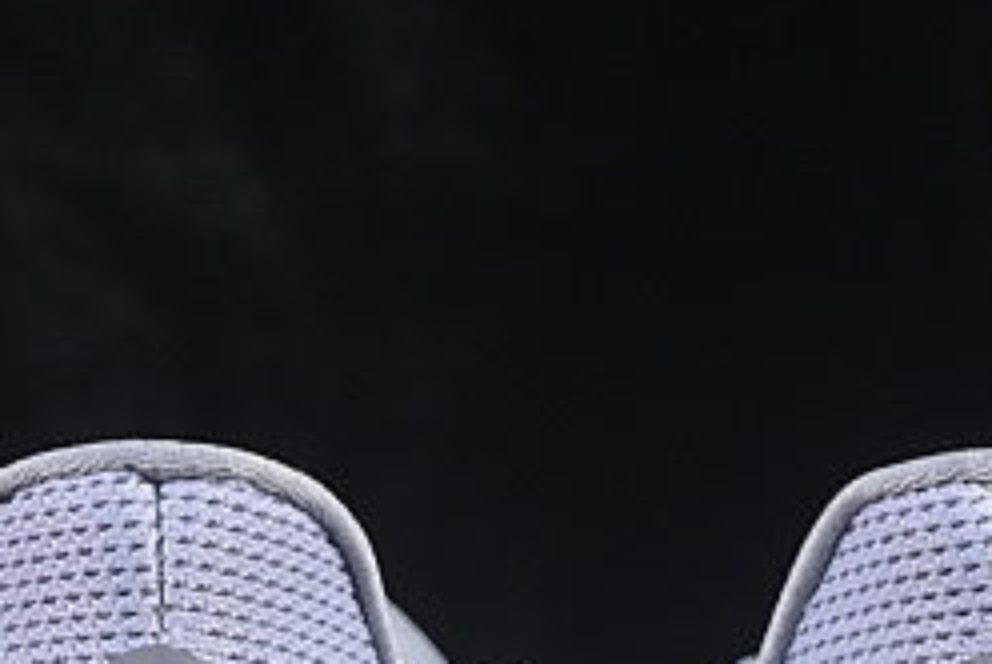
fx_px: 8994
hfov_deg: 6.3
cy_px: 784
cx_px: 652
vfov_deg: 4.2
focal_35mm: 326
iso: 160
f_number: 8
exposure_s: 1/80
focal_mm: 50
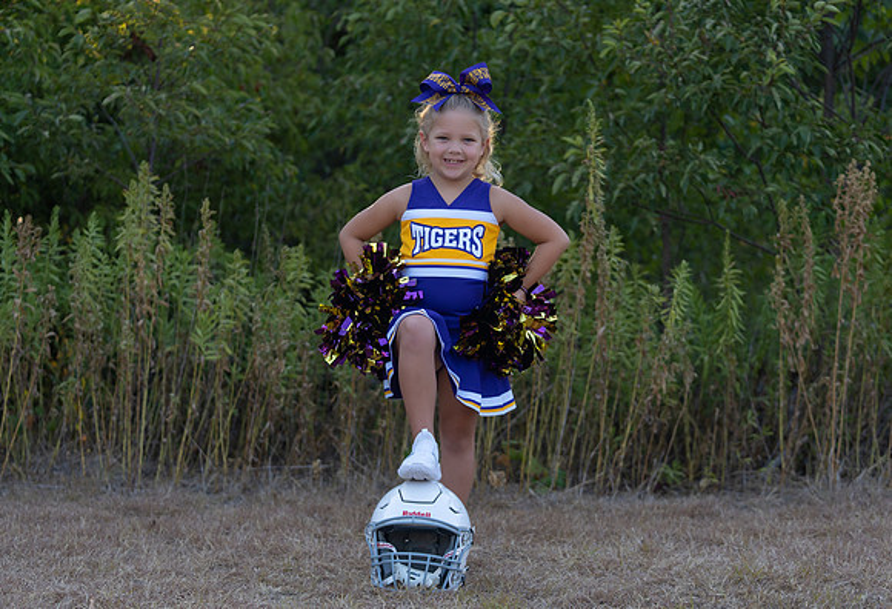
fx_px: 2044
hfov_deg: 24.6
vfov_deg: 16.9
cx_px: 453
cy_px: 279
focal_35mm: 82
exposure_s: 1/320
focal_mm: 72
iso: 125
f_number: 2.8
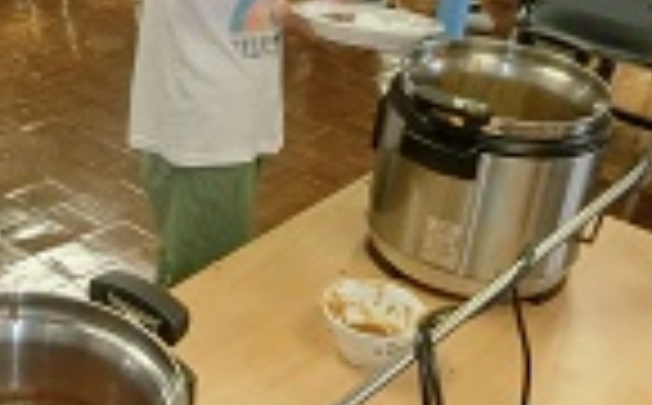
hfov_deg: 29.9
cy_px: 176
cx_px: 76
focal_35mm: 66
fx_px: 1170
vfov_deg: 19.6
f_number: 3.5
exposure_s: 1/60
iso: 400
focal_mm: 4.5
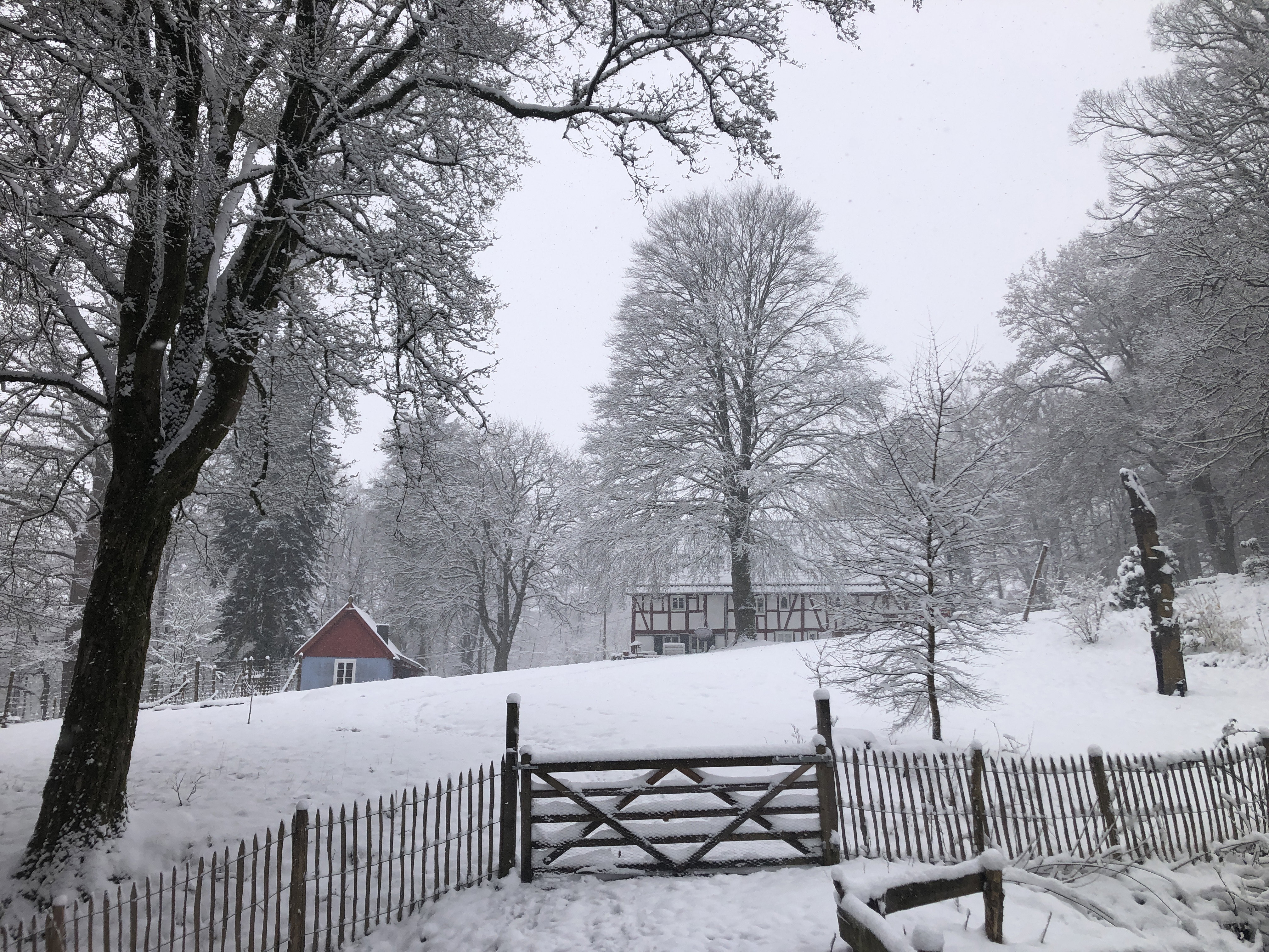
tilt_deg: +13.6
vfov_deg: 49.7
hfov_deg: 63.4
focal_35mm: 28
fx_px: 1026
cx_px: 634
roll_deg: -0.1
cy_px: 476
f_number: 1.8
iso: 20
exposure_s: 1/941
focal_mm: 3.99
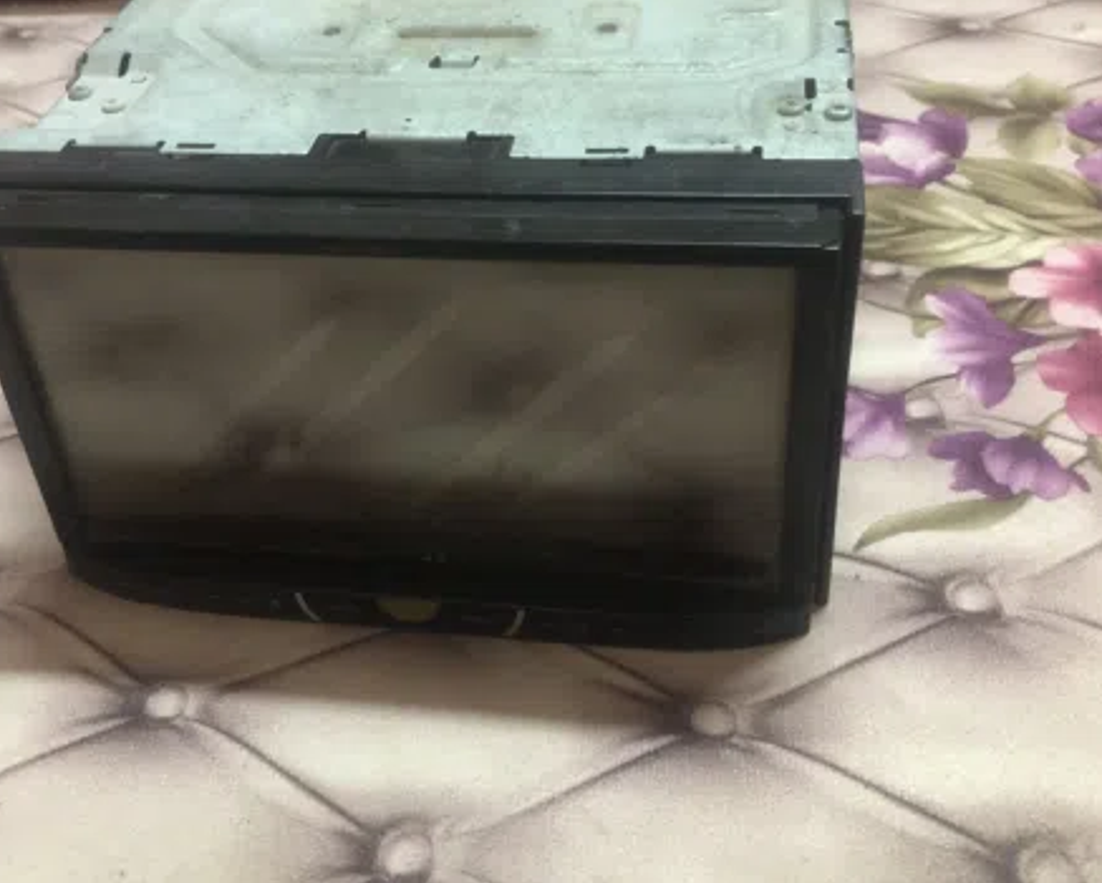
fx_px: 1305
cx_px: 461
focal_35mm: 40
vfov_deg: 37.2
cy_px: 361
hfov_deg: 45.6
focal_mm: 4
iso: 100
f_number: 1.8
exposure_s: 1/6
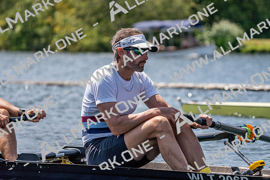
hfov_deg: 8.5
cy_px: 90
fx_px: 1823
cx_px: 135
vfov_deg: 5.7
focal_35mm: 243
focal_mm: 243
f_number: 5.6
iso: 320
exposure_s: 1/2000
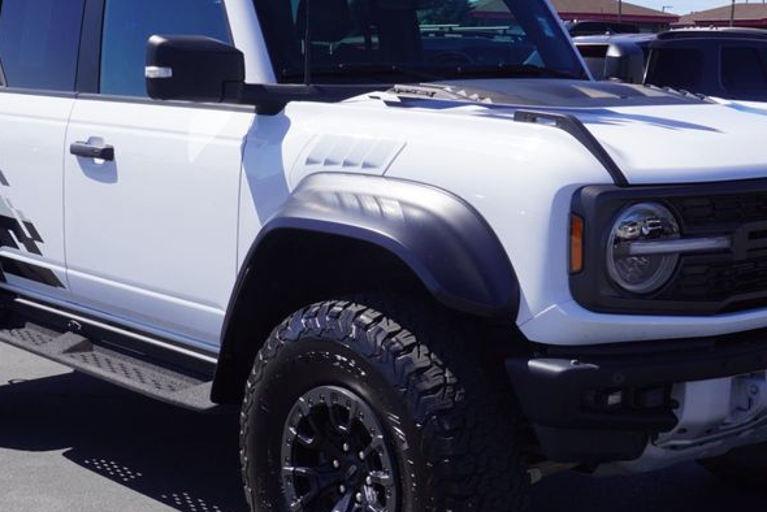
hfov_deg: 33.5
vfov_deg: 22.7
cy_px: 298
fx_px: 1276
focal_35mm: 60
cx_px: 382
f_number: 10
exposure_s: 1/160
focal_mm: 23
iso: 100
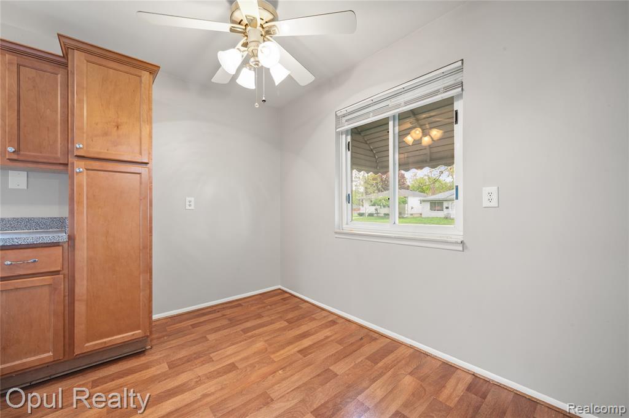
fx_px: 244
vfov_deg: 81.1
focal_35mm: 14
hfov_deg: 104.3
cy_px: 209
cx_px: 314
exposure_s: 6
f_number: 11
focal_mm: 14
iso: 100
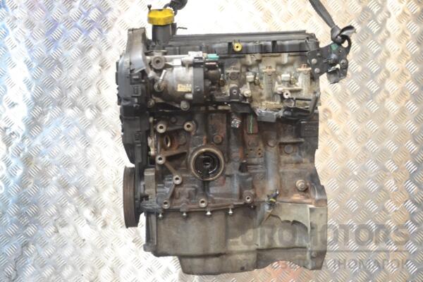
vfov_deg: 25.8
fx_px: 617
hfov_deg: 37.9
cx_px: 212
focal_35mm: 52
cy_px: 141
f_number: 5
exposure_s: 1/30
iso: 2800
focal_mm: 35
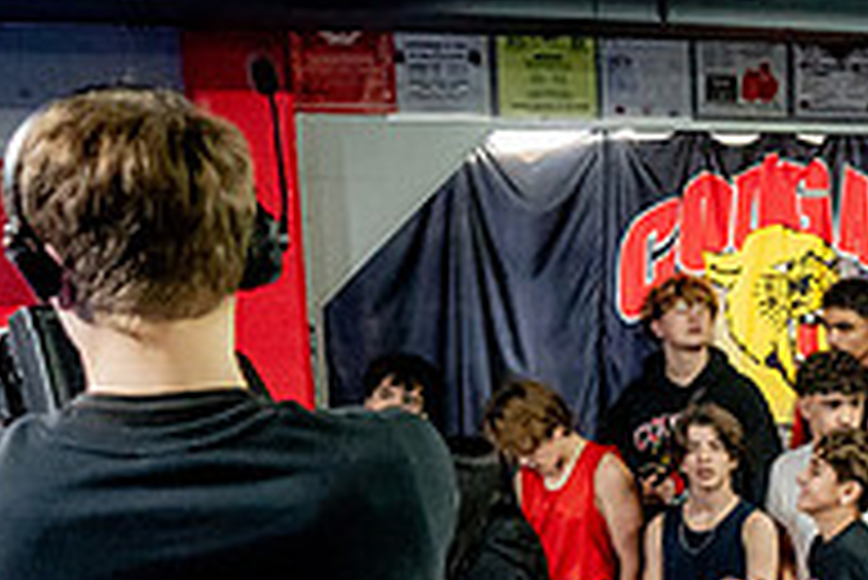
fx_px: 1737
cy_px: 470
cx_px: 1237
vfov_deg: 18.8
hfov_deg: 23.5
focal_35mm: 72
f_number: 2.8
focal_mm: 16
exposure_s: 1/400
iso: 5000
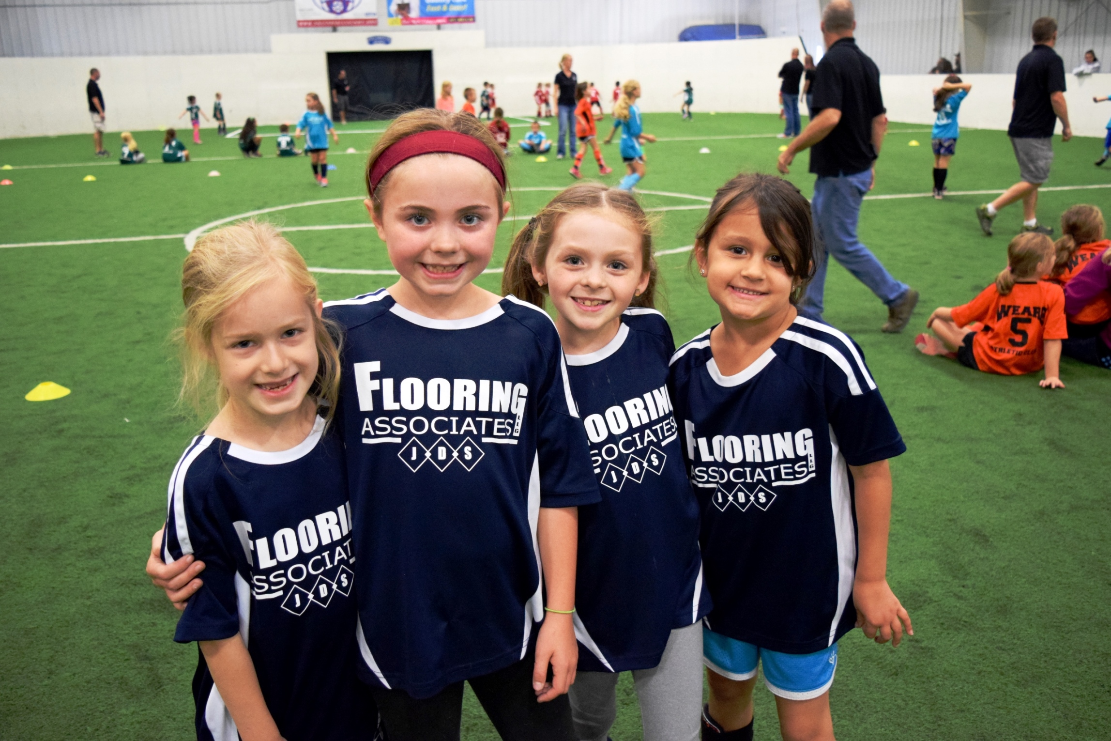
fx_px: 1018
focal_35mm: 33
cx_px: 556
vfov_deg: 40.0
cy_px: 370
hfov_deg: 57.2
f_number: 3.8
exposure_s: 1/100
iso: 3200
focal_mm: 22
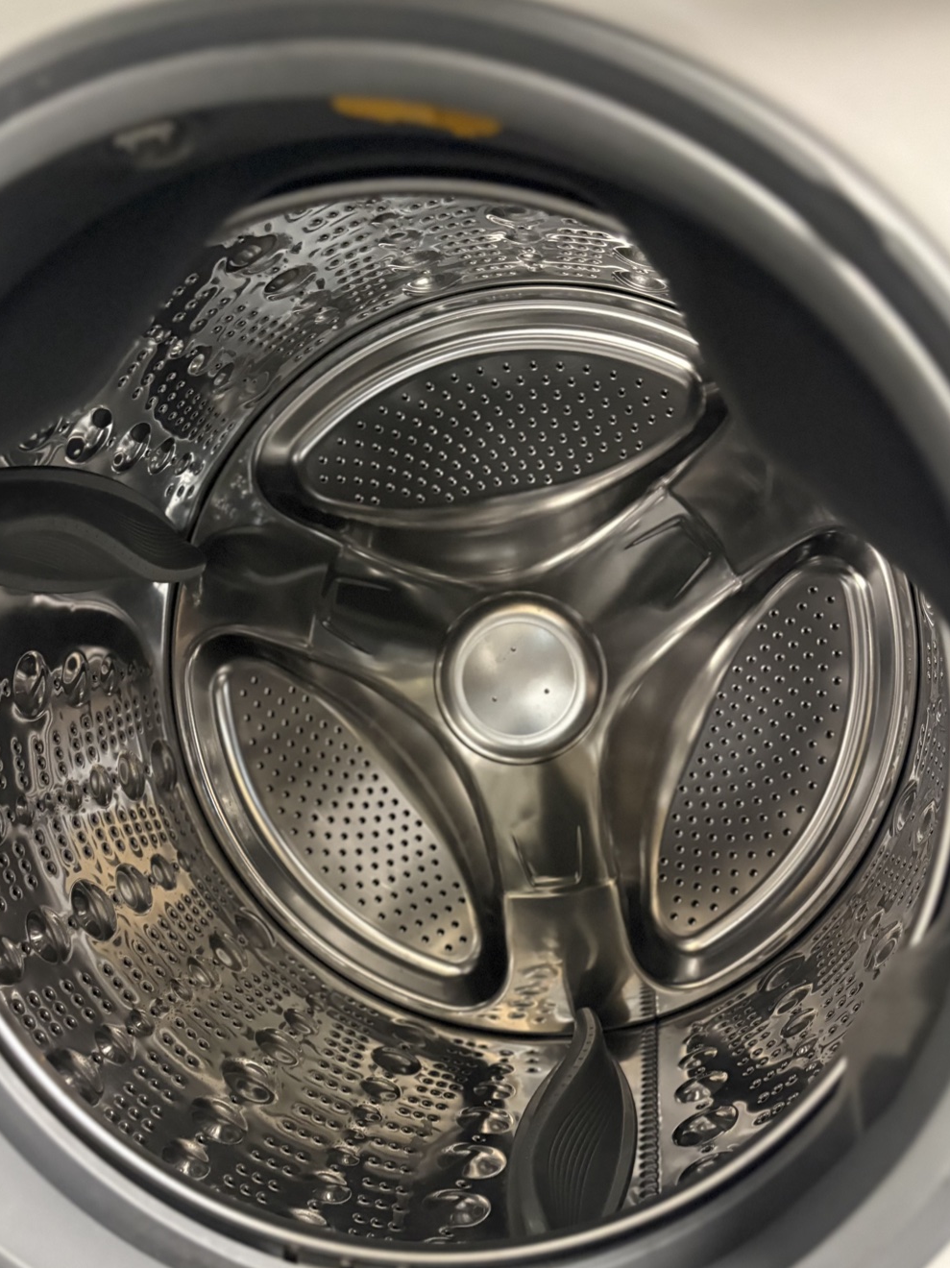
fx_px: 1135
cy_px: 741
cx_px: 454
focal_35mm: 31
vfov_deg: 58.0
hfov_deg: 45.4
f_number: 1.6
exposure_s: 1/30
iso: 800
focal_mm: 5.96
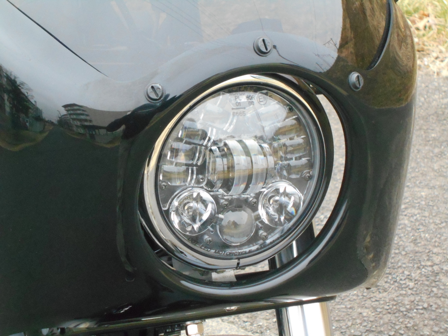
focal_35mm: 76
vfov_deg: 19.4
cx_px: 224
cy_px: 168
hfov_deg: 25.7
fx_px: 984
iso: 800
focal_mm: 13.5
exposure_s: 1/250
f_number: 5.8
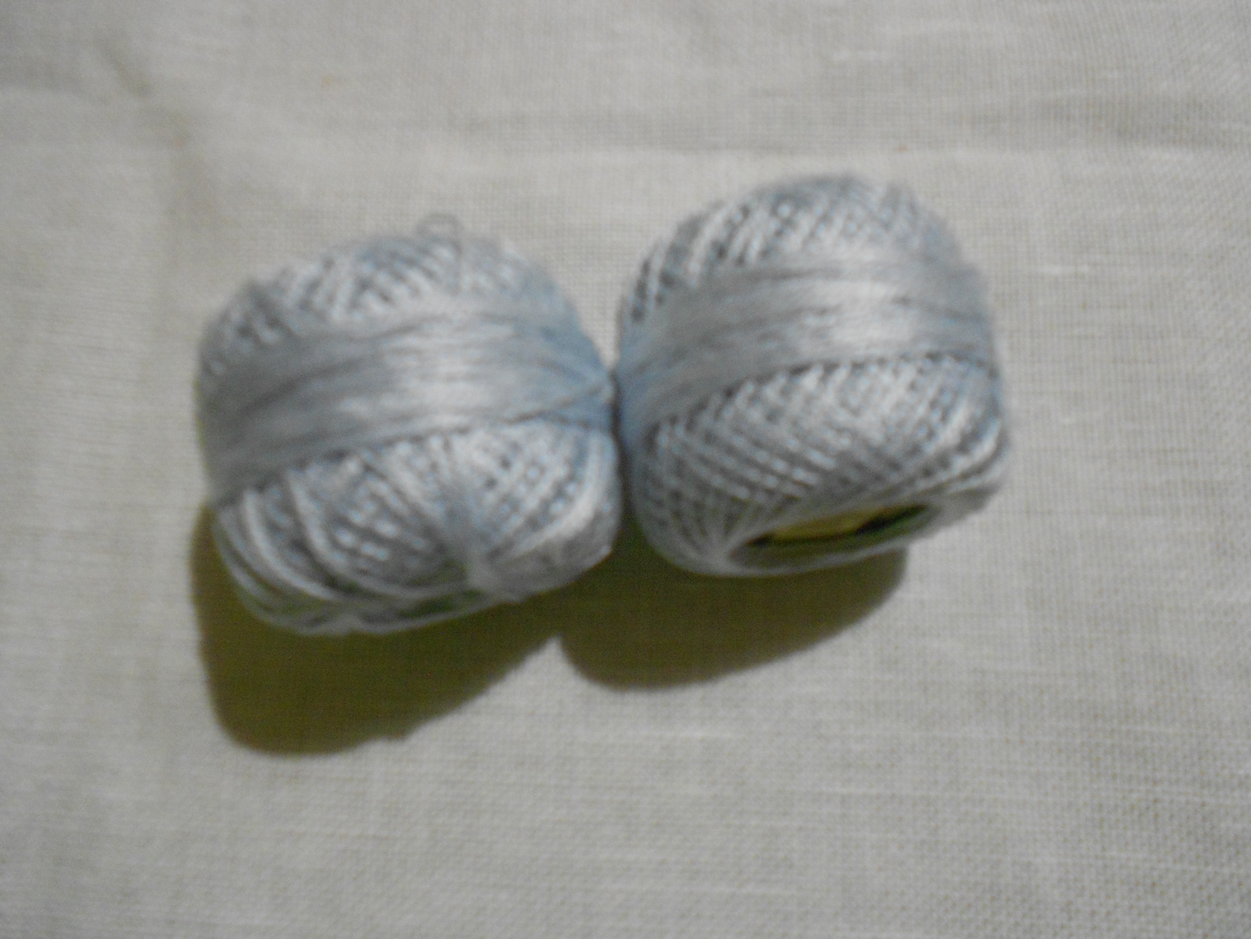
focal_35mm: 26
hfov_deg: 67.3
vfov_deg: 53.1
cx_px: 626
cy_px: 470
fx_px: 940
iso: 400
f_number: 3.2
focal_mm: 4.6
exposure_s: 1/15
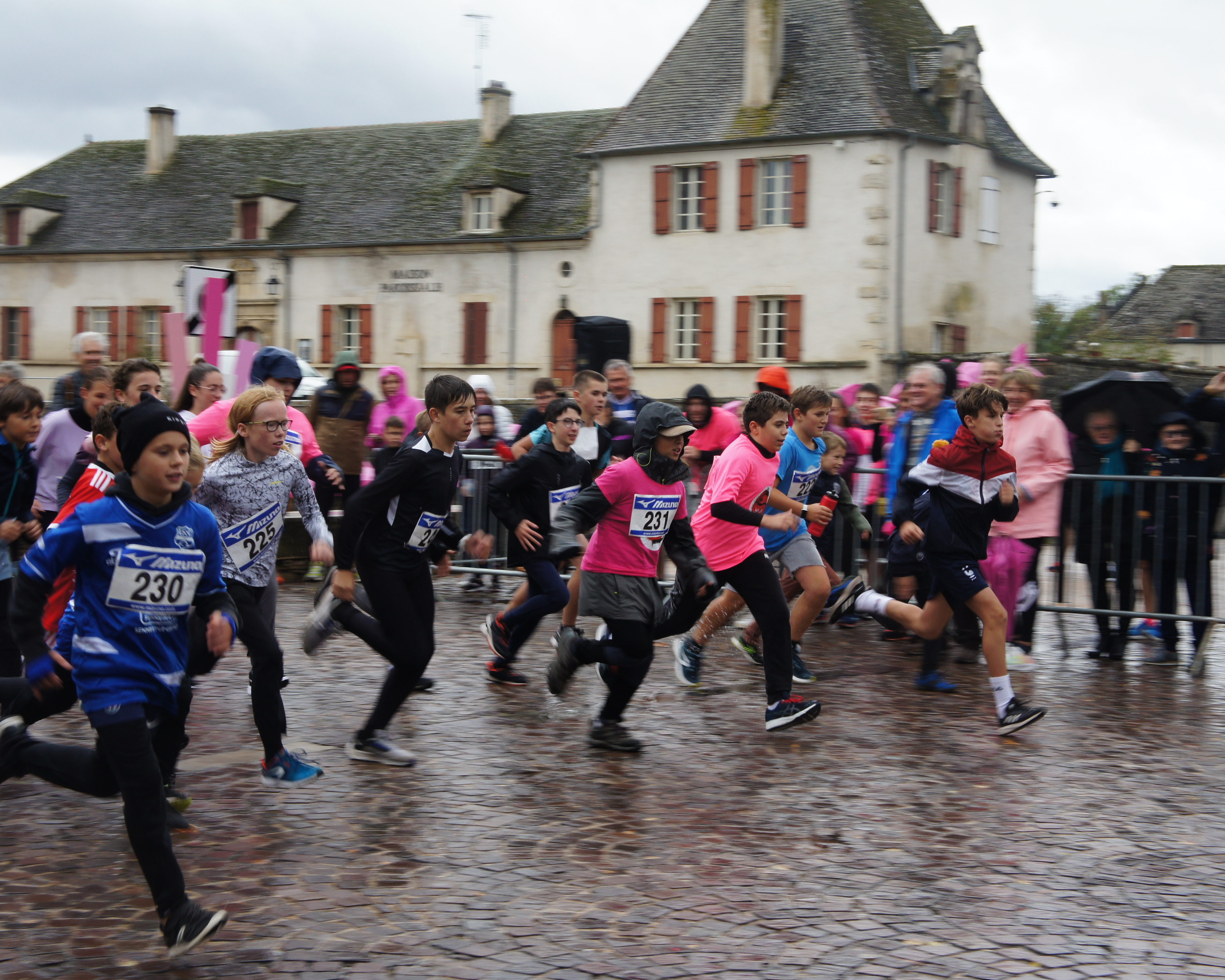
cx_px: 582
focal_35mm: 67
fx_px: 2413
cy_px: 491
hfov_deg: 28.5
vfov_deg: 23.0
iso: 250
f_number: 8
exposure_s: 1/100
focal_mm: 39
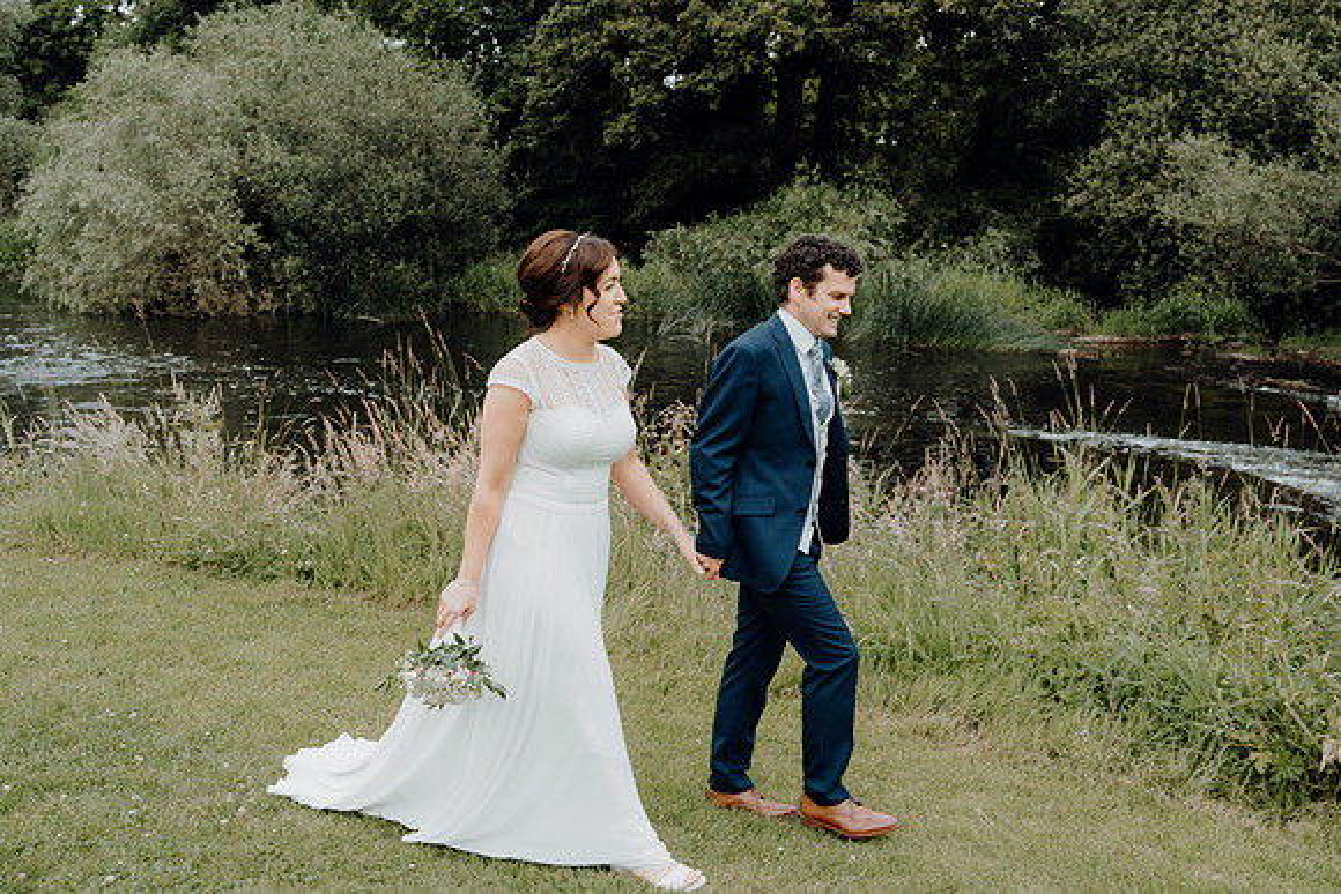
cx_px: 670
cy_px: 447
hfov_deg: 51.9
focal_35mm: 37
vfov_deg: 36.0
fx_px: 1379
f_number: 5
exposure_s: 1/200
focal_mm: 37
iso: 125
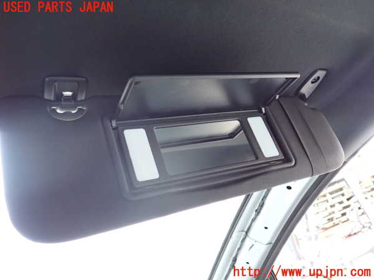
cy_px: 140
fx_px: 324
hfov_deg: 60.0
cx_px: 187
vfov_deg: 46.8
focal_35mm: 30
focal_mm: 5.4
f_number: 2.3
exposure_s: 1/30
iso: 400
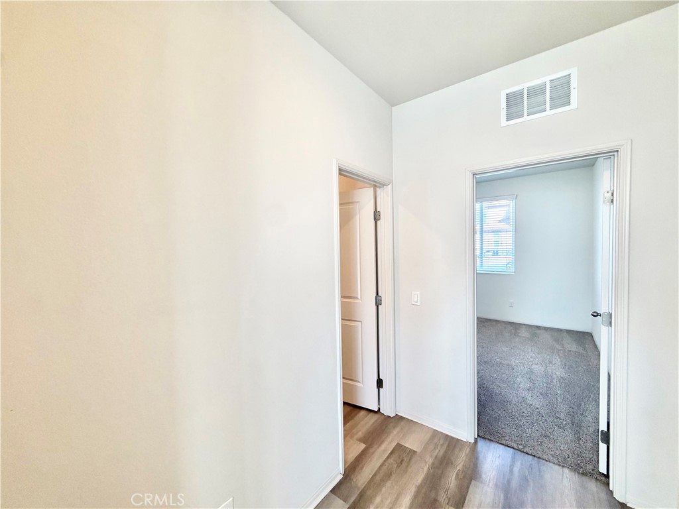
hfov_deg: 102.1
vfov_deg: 85.7
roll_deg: +1.3
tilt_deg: -2.0
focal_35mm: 14
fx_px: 275
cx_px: 340
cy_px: 254
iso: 125
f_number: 2.2
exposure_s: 1/120
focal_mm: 2.22
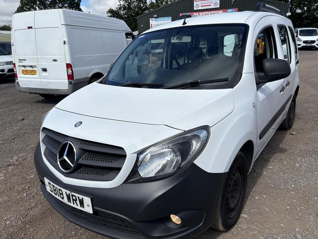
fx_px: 239
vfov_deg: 53.1
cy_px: 120
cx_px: 159
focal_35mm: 26
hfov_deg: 67.3
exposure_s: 1/5348
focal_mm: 5.96
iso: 50
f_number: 1.6
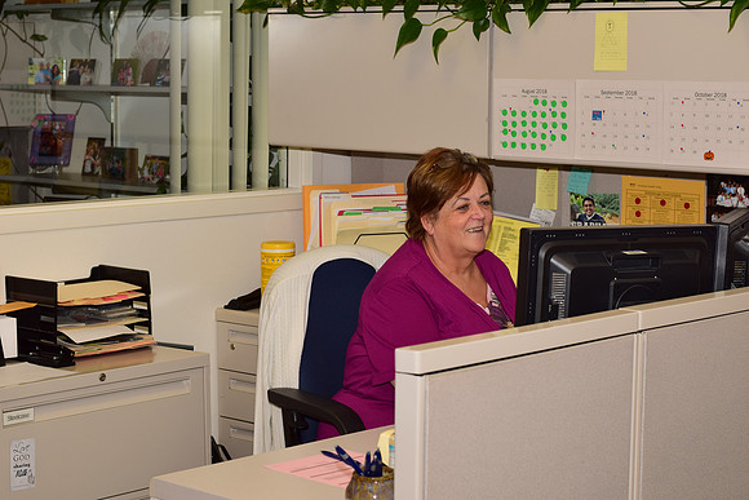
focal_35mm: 75
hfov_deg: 27.0
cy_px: 250
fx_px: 1561
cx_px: 374
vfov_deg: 18.2
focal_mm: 50
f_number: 5.6
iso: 400
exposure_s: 1/160
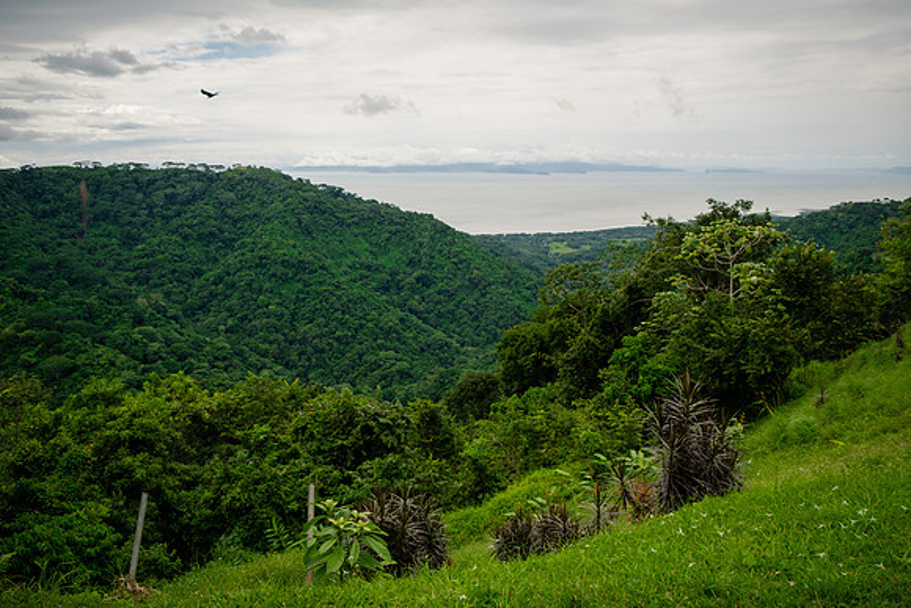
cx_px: 456
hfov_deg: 67.4
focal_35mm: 27
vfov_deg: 48.0
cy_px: 304
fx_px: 683
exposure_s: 1/1400
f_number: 5
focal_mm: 18
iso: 400
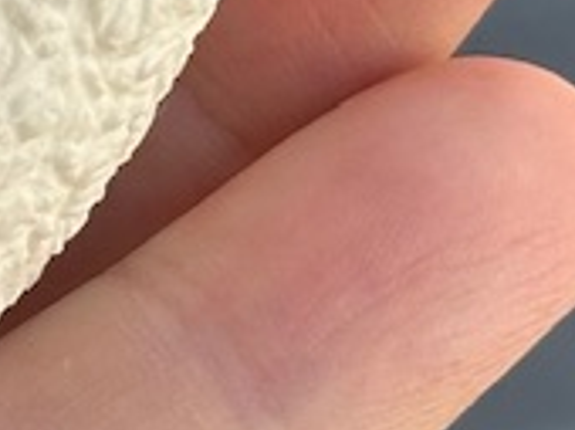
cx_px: -666
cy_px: -596
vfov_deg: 4.0
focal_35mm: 362
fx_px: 6005
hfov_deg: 5.3
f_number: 1.78
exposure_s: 1/604
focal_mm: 6.86
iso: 64
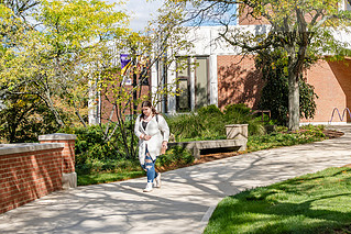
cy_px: 73
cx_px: 229
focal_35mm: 80
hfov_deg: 25.2
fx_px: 780
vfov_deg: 17.0
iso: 125
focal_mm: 44
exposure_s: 1/500
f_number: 4.5
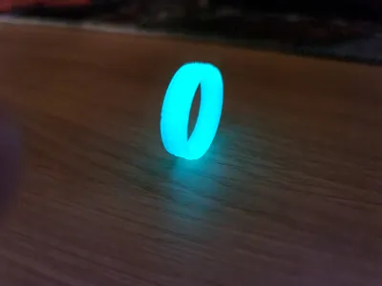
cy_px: 143
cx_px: 191
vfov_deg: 54.9
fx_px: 276
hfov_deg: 69.4
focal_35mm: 25
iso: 3200
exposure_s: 1/10
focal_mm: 7
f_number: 1.8
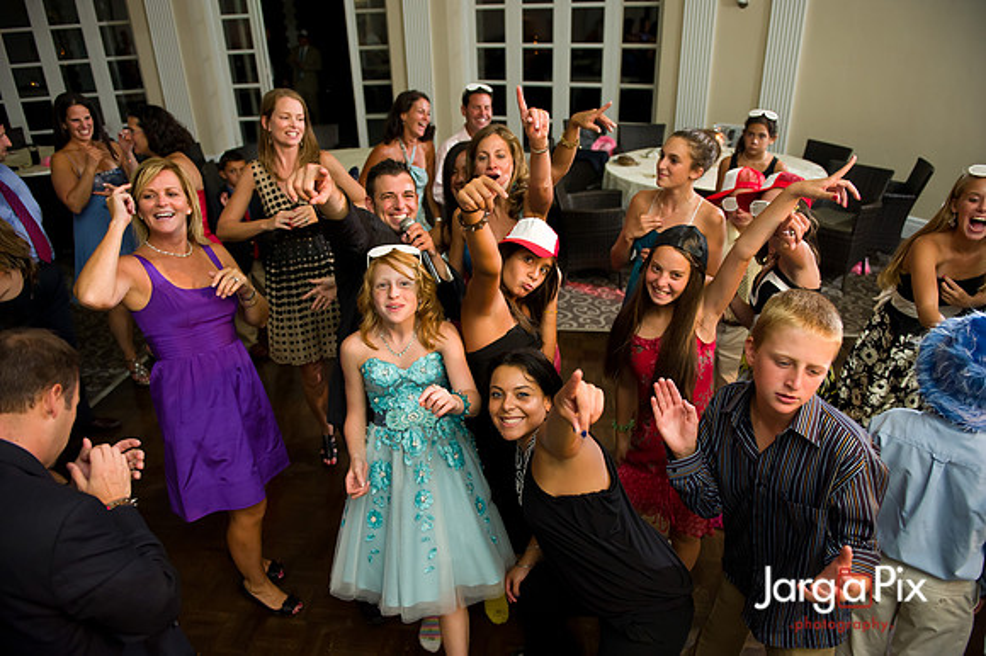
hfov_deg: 73.8
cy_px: 328
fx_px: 657
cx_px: 493
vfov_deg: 53.1
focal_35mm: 24
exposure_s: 1/160
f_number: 3.2
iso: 1600
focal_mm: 24
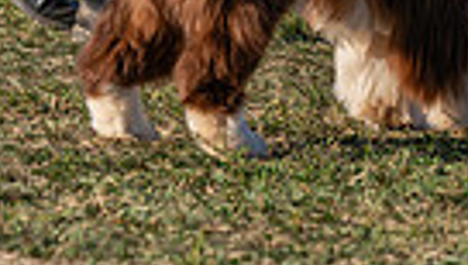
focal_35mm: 675
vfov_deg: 1.8
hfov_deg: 3.2
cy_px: -489
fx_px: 8390
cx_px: 463
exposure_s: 1/1250
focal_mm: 130
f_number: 4.5
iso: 125
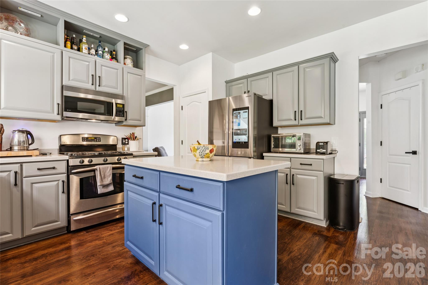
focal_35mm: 16
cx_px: 214
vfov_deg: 72.0
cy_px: 142
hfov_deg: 95.0
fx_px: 196
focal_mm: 16.5
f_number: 13
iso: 100
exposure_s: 2.5
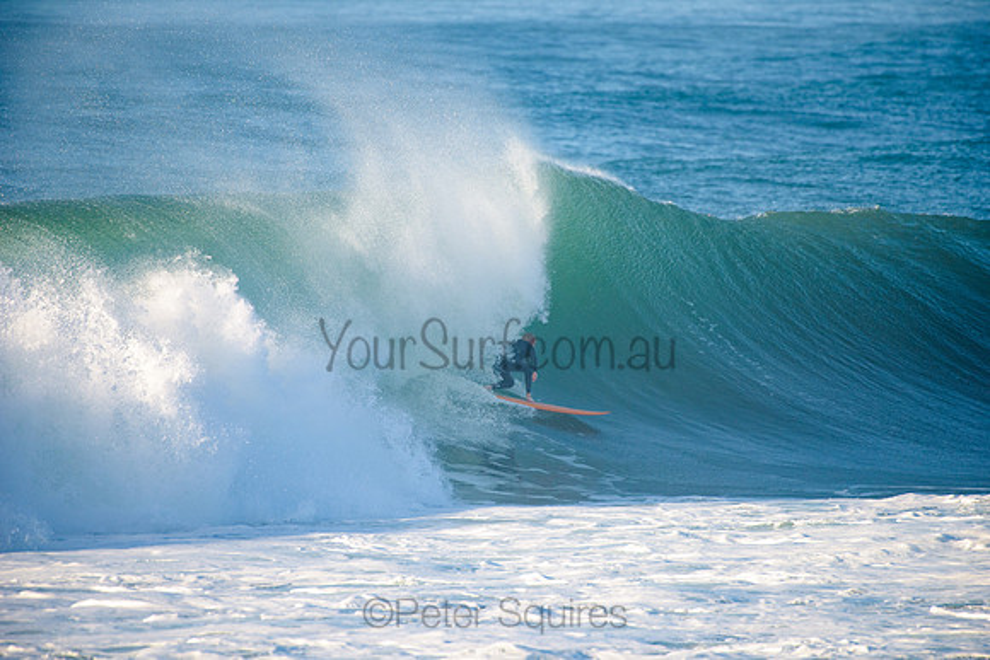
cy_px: 330
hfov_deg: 4.1
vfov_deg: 2.8
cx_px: 495
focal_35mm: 500
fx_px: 13755
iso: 250
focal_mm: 500
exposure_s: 1/1600
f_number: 5.6
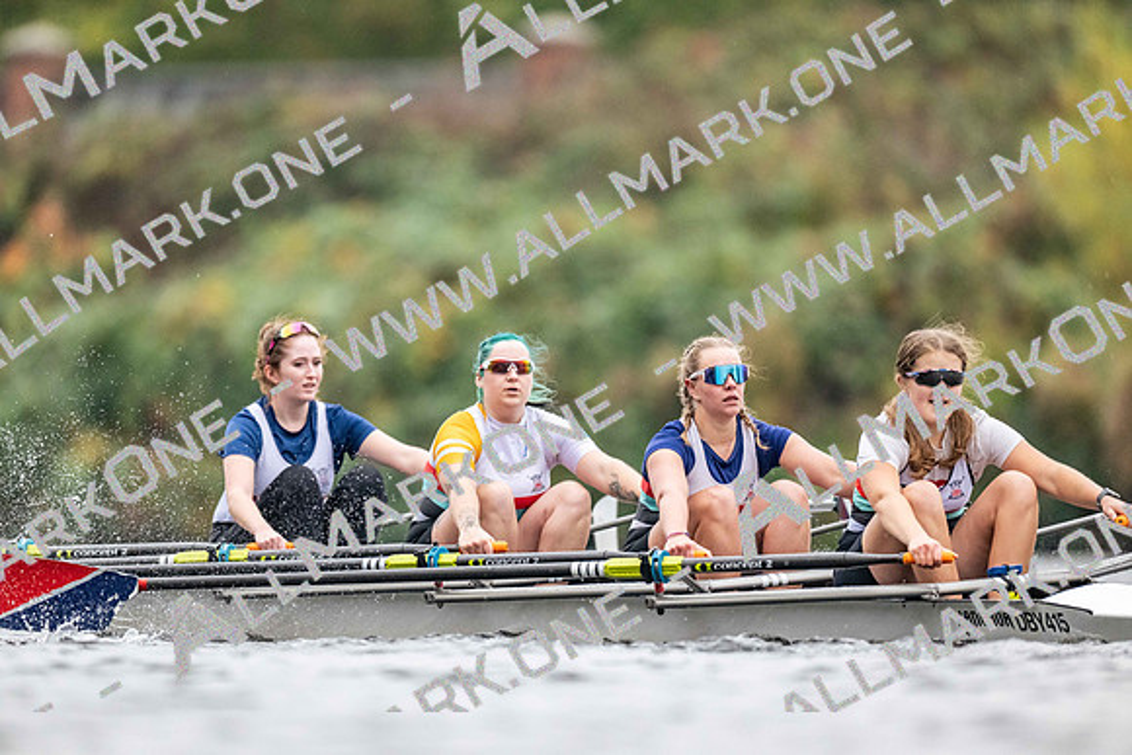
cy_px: 378
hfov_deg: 3.4
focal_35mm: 600
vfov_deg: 2.3
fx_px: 18870
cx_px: 566
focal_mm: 600
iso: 4500
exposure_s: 1/2500
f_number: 4
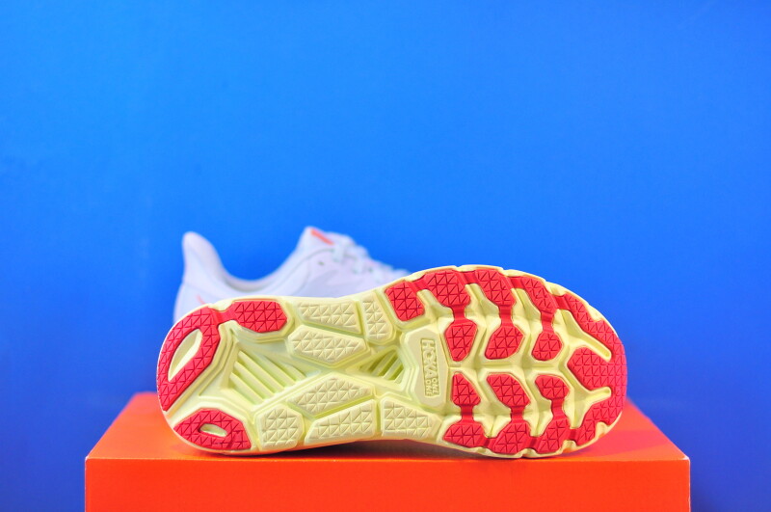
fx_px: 1604
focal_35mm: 75
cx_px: 386
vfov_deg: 18.1
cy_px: 256
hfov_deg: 27.0
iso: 250
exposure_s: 1/320
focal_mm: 50
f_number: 2
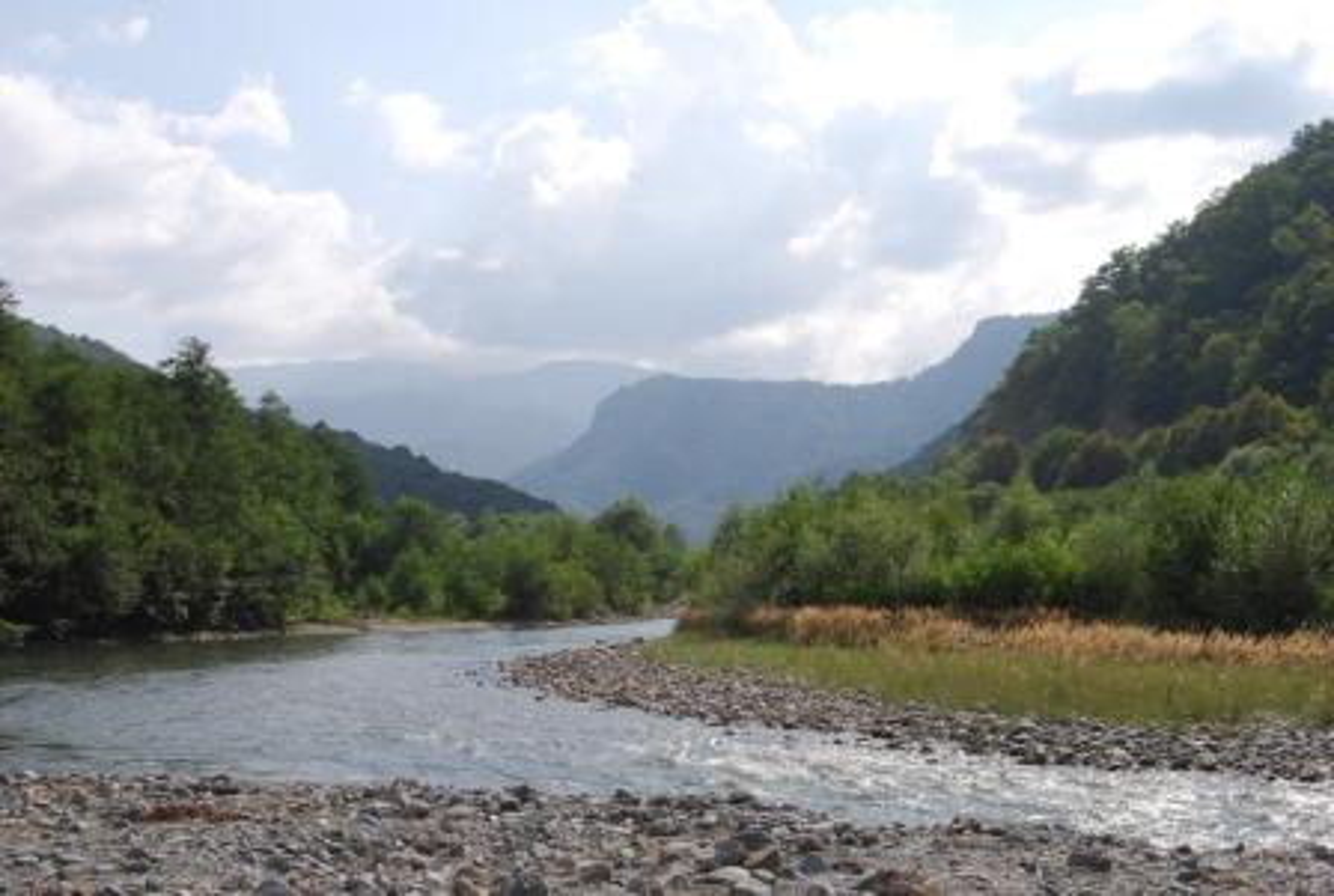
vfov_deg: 29.1
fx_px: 1727
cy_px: 448
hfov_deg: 42.2
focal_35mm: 46
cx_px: 667
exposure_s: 1/250
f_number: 10
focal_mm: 31
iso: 140
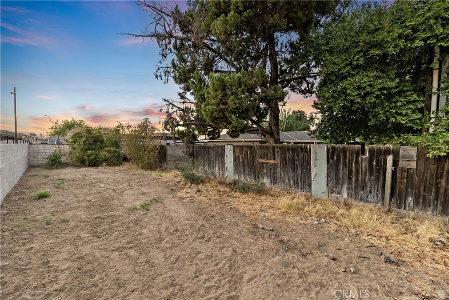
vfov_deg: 81.2
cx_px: 224
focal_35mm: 14
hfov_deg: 104.2
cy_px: 150
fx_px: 175
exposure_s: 1/160
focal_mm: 14
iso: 1600
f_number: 2.8
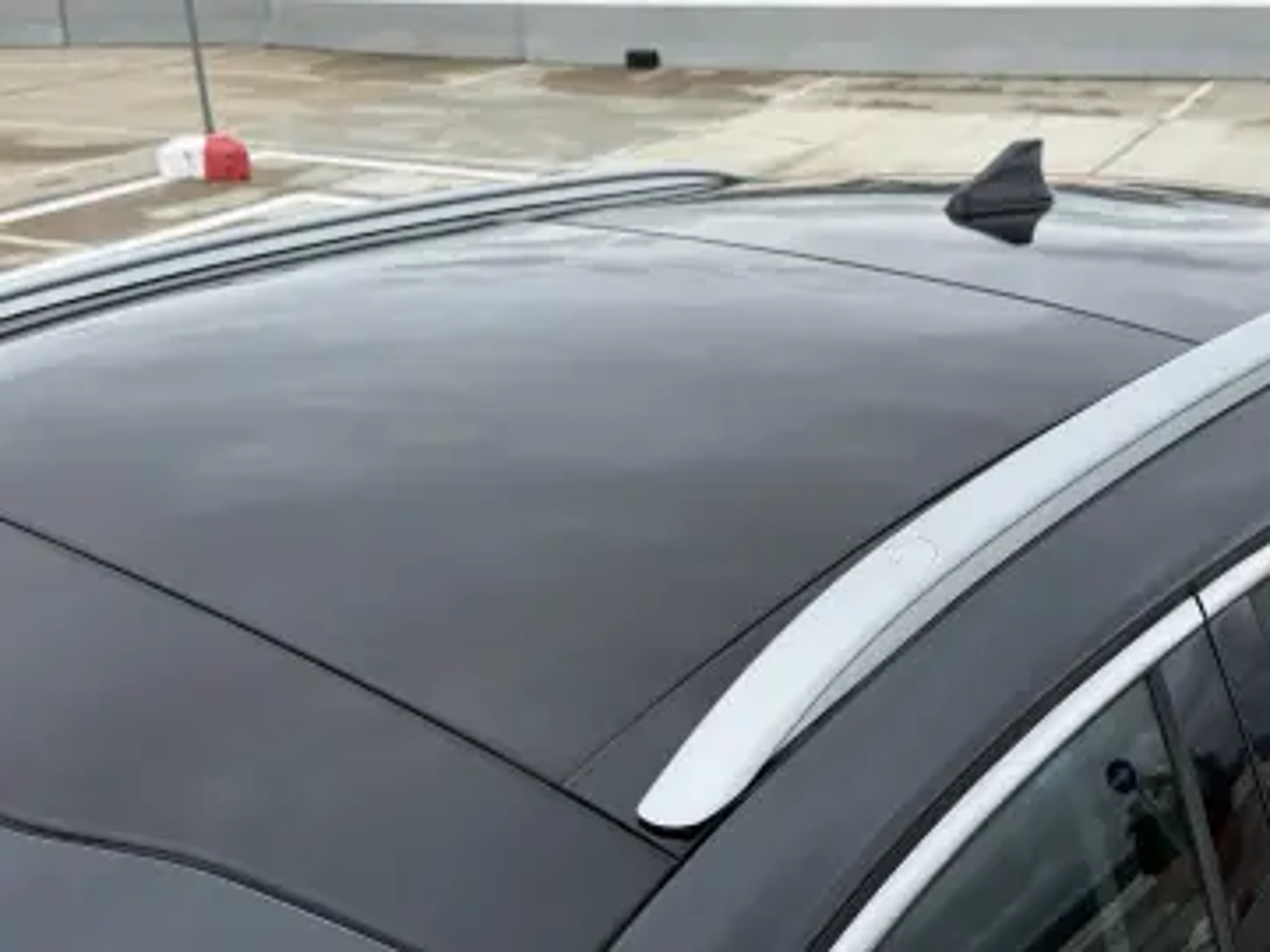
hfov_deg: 39.7
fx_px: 1761
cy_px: 476
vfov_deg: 30.3
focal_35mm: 48
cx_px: 635
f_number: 1.78
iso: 80
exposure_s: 1/2865
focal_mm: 6.76
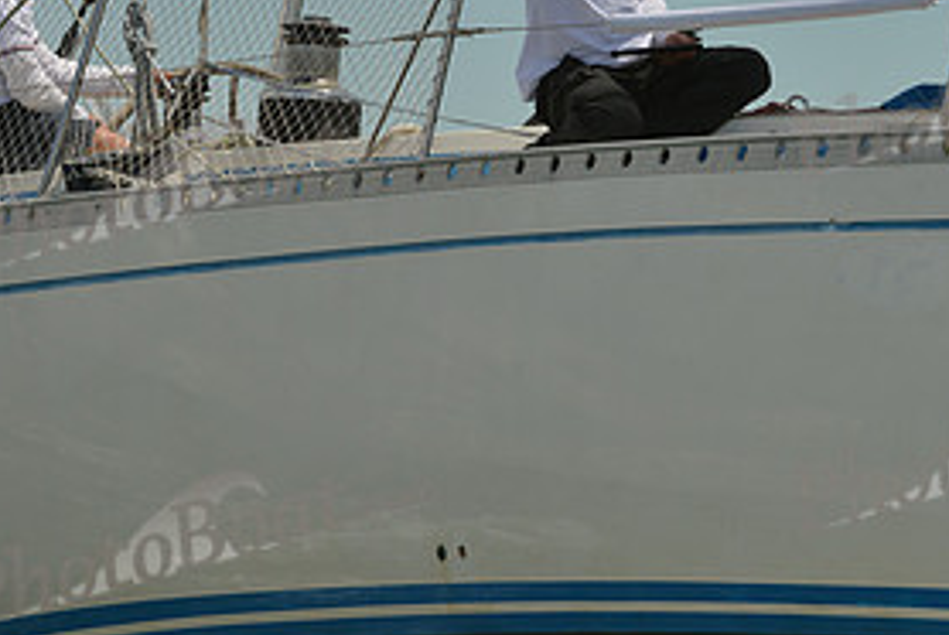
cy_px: 316
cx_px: 618
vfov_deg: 3.3
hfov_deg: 4.9
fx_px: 11004
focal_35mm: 417
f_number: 8
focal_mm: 200
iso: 200
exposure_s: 1/800
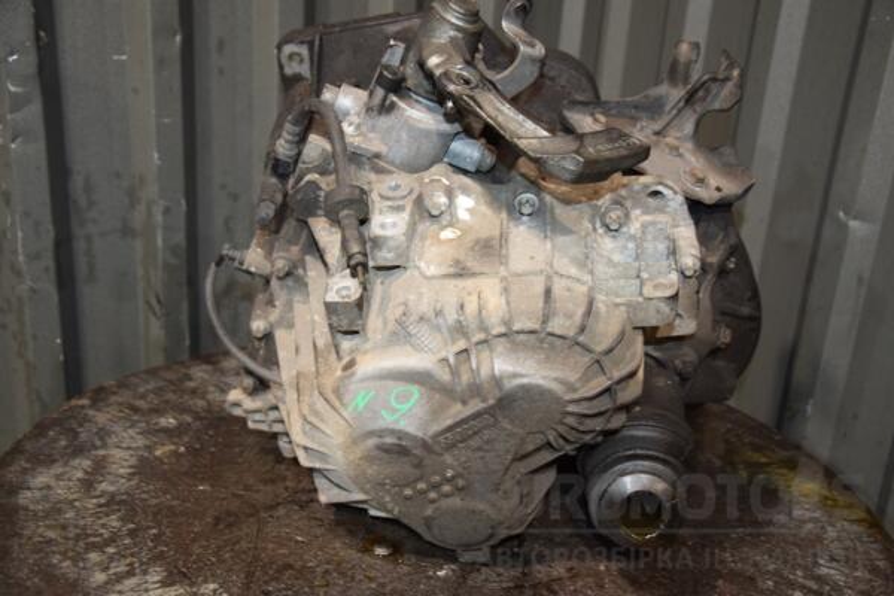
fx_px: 968
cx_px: 447
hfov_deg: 49.6
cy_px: 298
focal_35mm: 39
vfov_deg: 34.2
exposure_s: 1/40
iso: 800
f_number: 4.5
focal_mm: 26
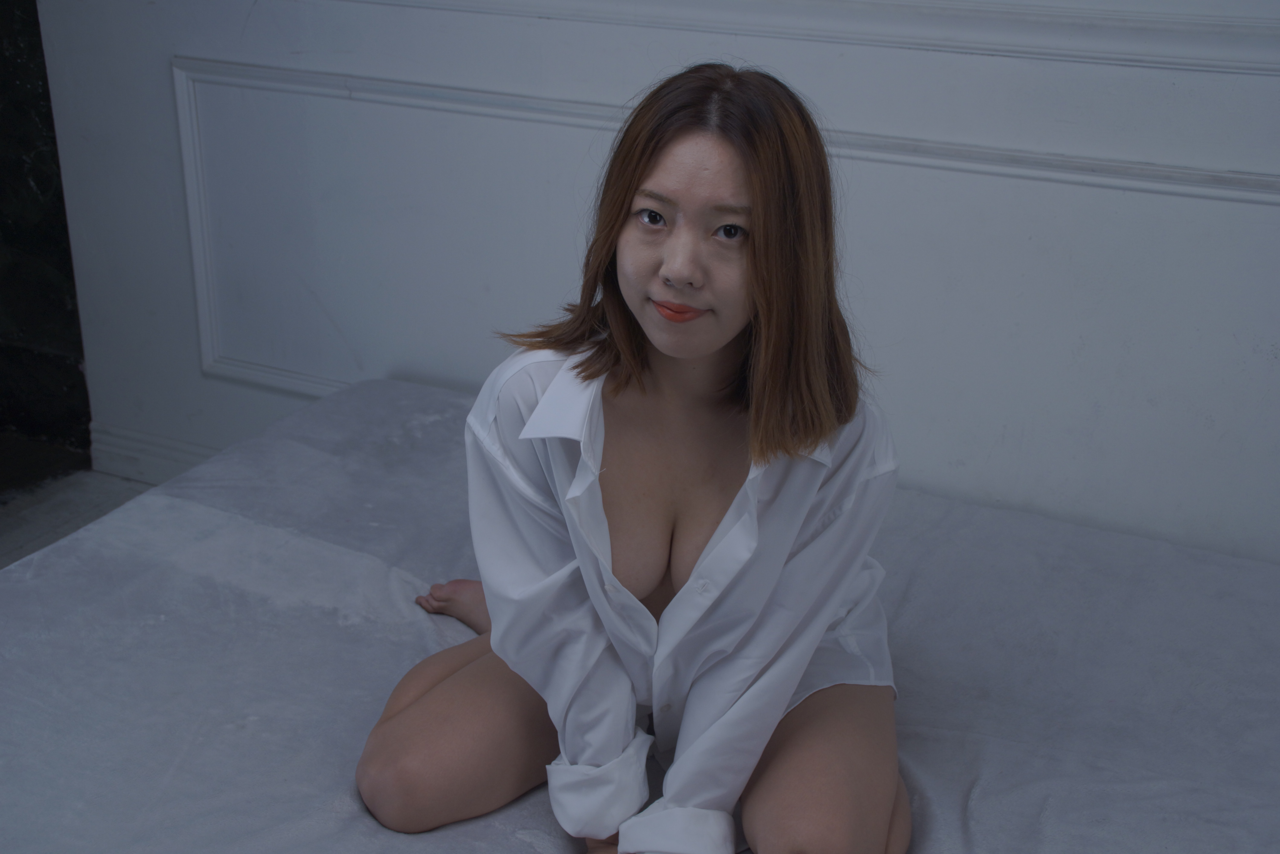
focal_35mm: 45
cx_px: 640
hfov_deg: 43.6
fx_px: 1600
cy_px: 427
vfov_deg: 29.9
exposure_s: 1/125
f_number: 5.6
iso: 200
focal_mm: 30
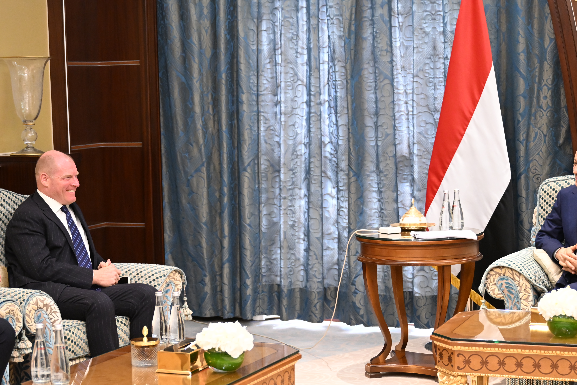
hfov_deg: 24.4
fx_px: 1330
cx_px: 224
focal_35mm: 83
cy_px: 273
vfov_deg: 16.4
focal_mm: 50
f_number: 2.8
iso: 2500
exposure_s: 1/100
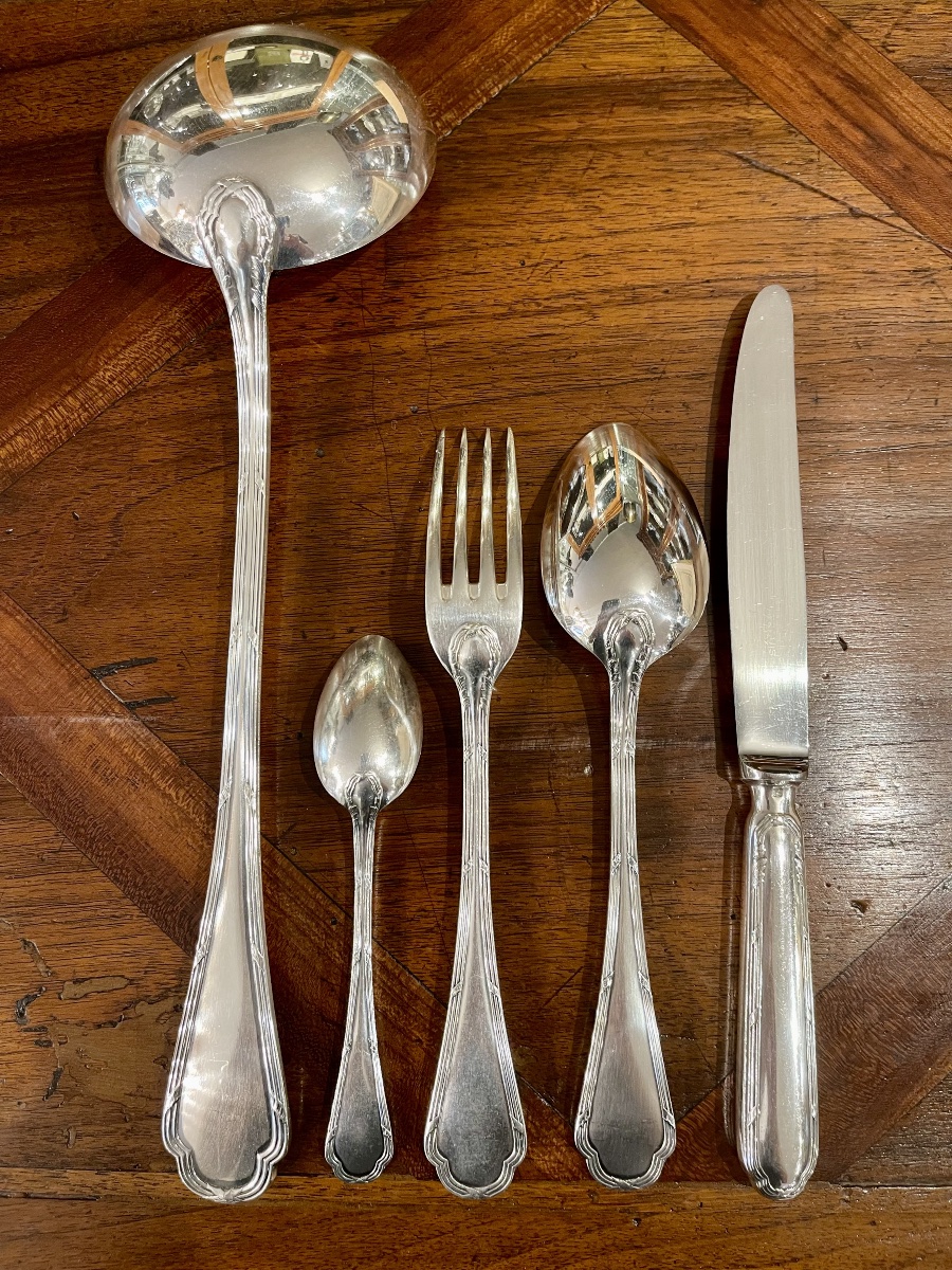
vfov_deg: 69.4
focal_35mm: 25
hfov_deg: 54.9
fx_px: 917
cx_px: 476
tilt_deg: -83.2
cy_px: 635
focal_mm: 5.1
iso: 250
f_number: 1.6
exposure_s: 1/50
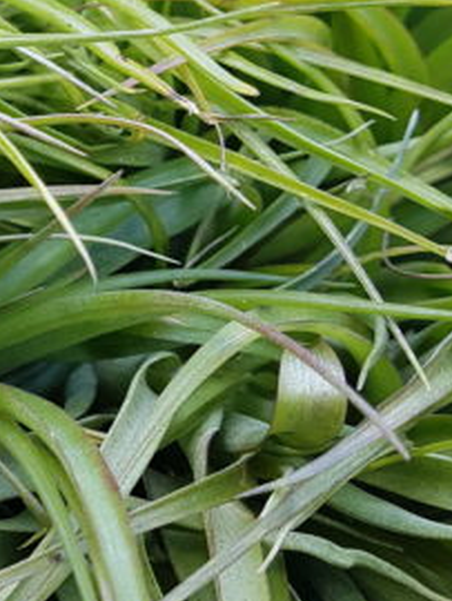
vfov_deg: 25.2
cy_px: 207
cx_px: -176
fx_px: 1338
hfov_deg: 17.6
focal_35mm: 77
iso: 50
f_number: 1.7
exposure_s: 1/210
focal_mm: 4.2
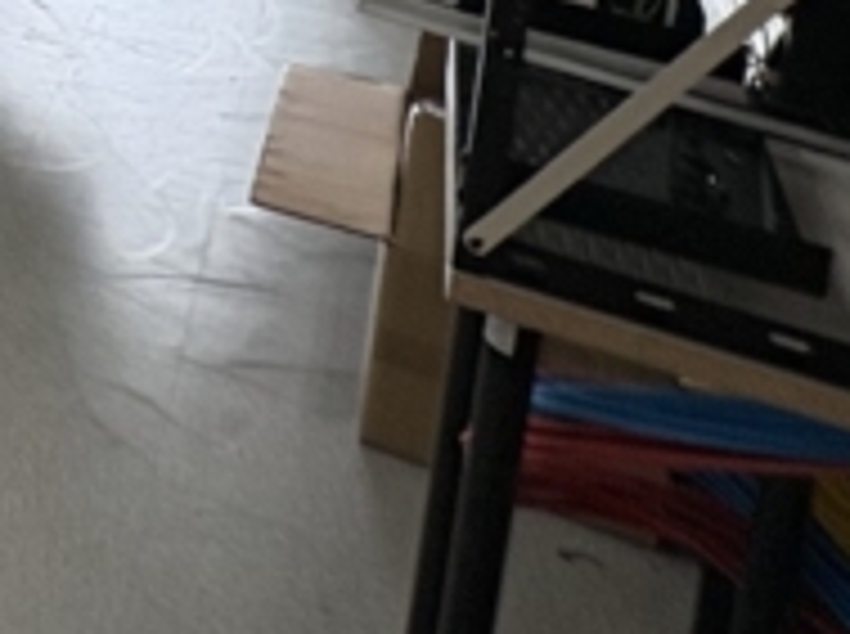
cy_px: -630
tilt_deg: -6.4
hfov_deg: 20.4
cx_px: -558
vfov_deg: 15.5
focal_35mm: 76
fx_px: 1863
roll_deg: -2.4
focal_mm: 2.22
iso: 64
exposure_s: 1/109
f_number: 2.2
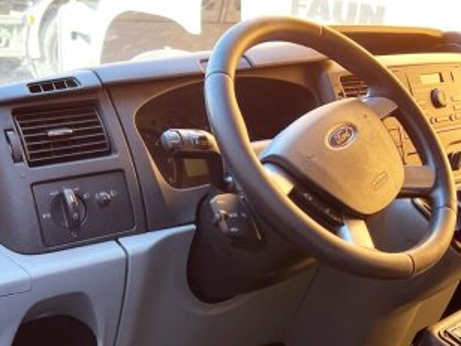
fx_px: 719
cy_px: 241
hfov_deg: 35.2
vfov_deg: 26.8
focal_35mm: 54
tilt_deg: -19.4
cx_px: 307
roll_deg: -3.1
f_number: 1.5
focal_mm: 5.7
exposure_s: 1/121
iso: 64
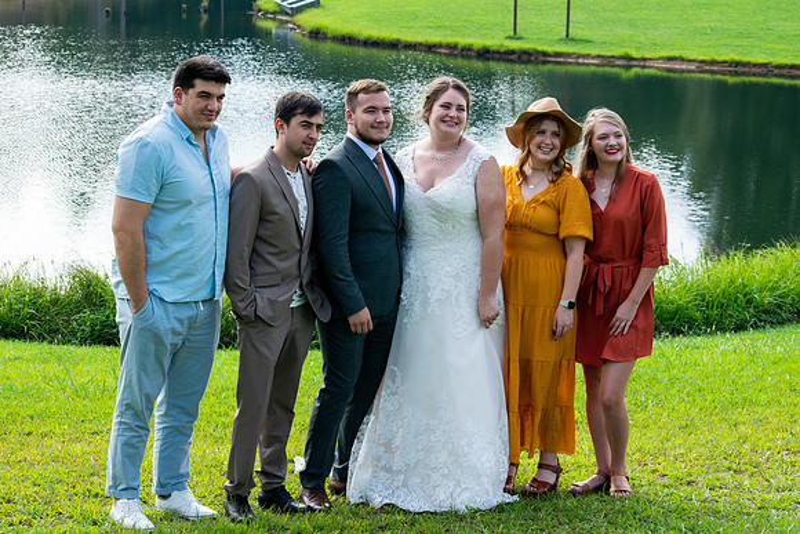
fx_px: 1834
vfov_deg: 16.6
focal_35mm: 82
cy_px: 267
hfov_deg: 24.6
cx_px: 400
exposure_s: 1/250
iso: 280
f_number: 8
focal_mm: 55
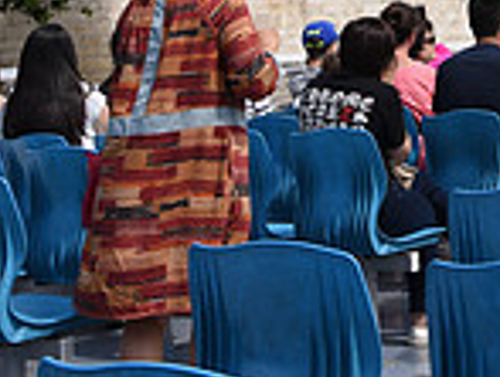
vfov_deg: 12.9
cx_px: 629
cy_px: -263
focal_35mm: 106
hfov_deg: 17.5
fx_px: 1535
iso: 100
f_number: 11
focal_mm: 28
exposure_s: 1/125
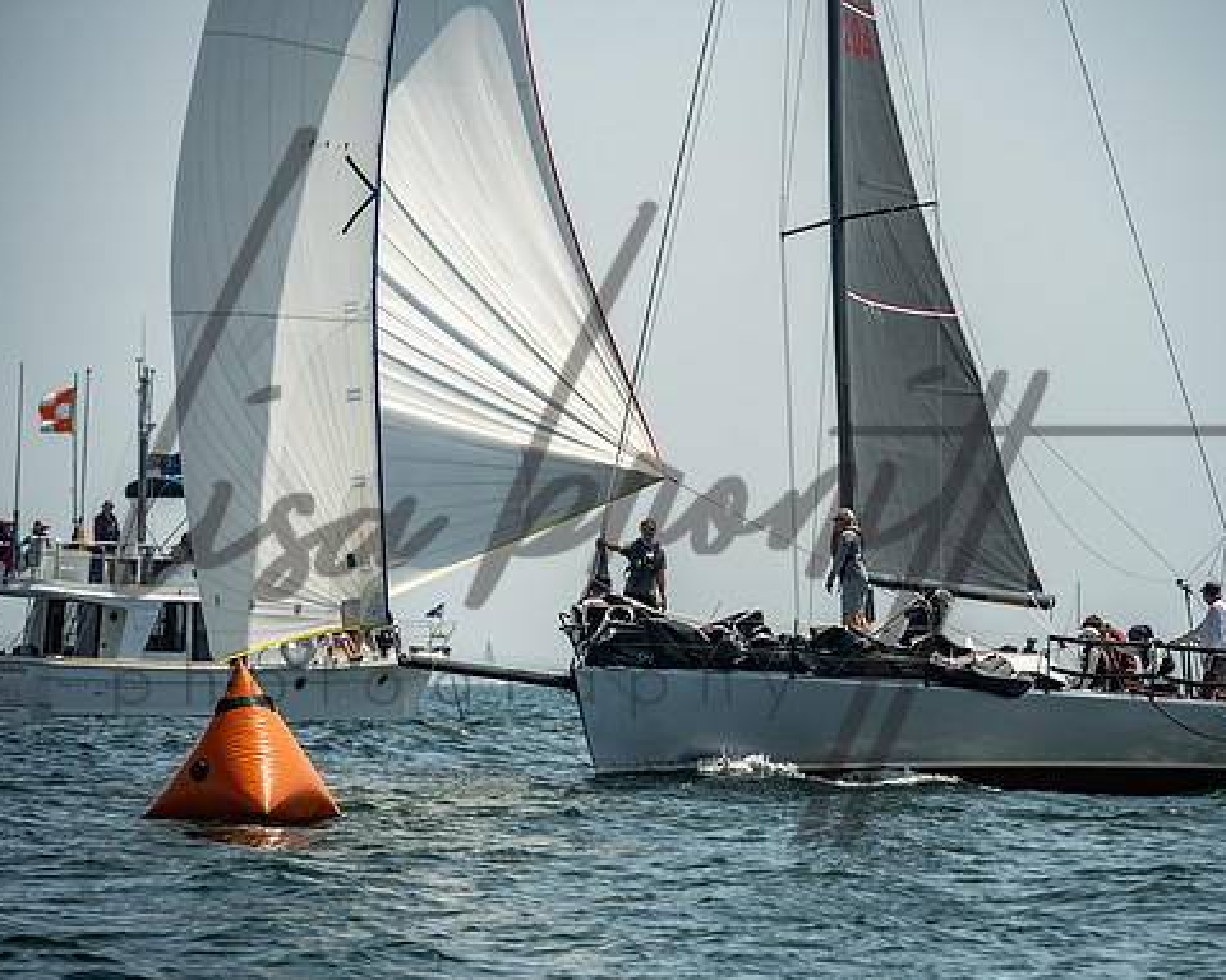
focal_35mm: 242
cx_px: 710
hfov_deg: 8.0
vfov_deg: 6.4
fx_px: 8781
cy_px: 493
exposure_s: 1/1250
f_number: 6.3
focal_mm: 200
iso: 320
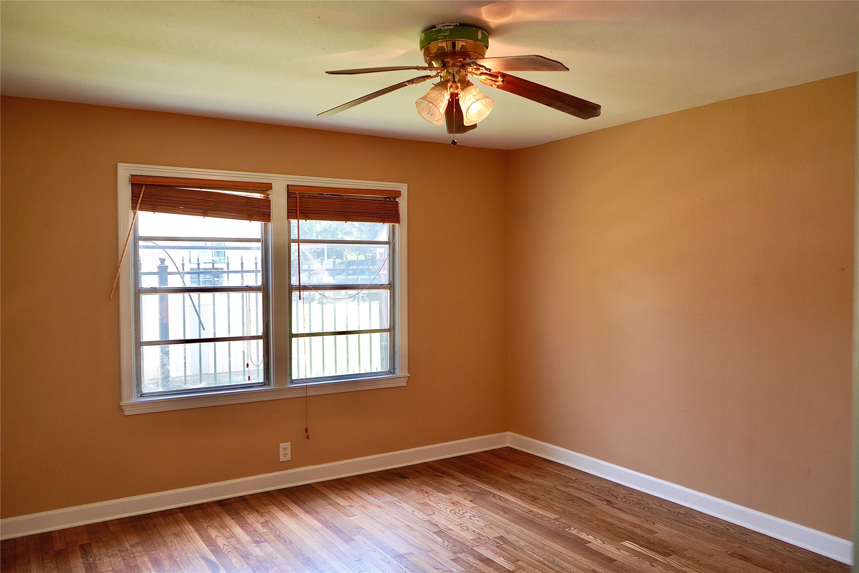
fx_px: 668
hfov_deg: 65.5
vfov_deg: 46.4
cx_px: 430
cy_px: 286
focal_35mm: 28
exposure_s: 1/160
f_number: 4
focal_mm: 28
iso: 400
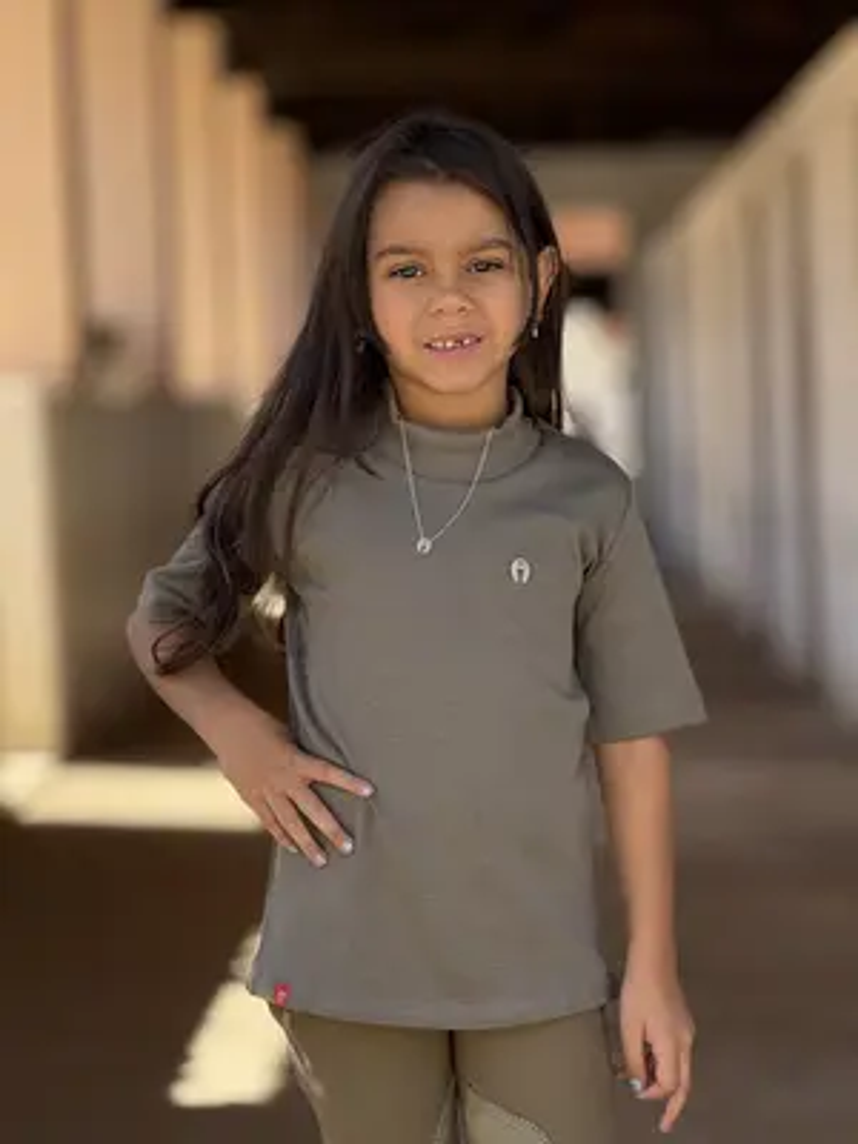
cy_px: 572
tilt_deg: -1.5
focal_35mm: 120
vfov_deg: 16.4
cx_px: 429
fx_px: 3966
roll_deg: +1.9
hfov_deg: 12.3
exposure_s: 1/196
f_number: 2.8
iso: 64
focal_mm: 15.66
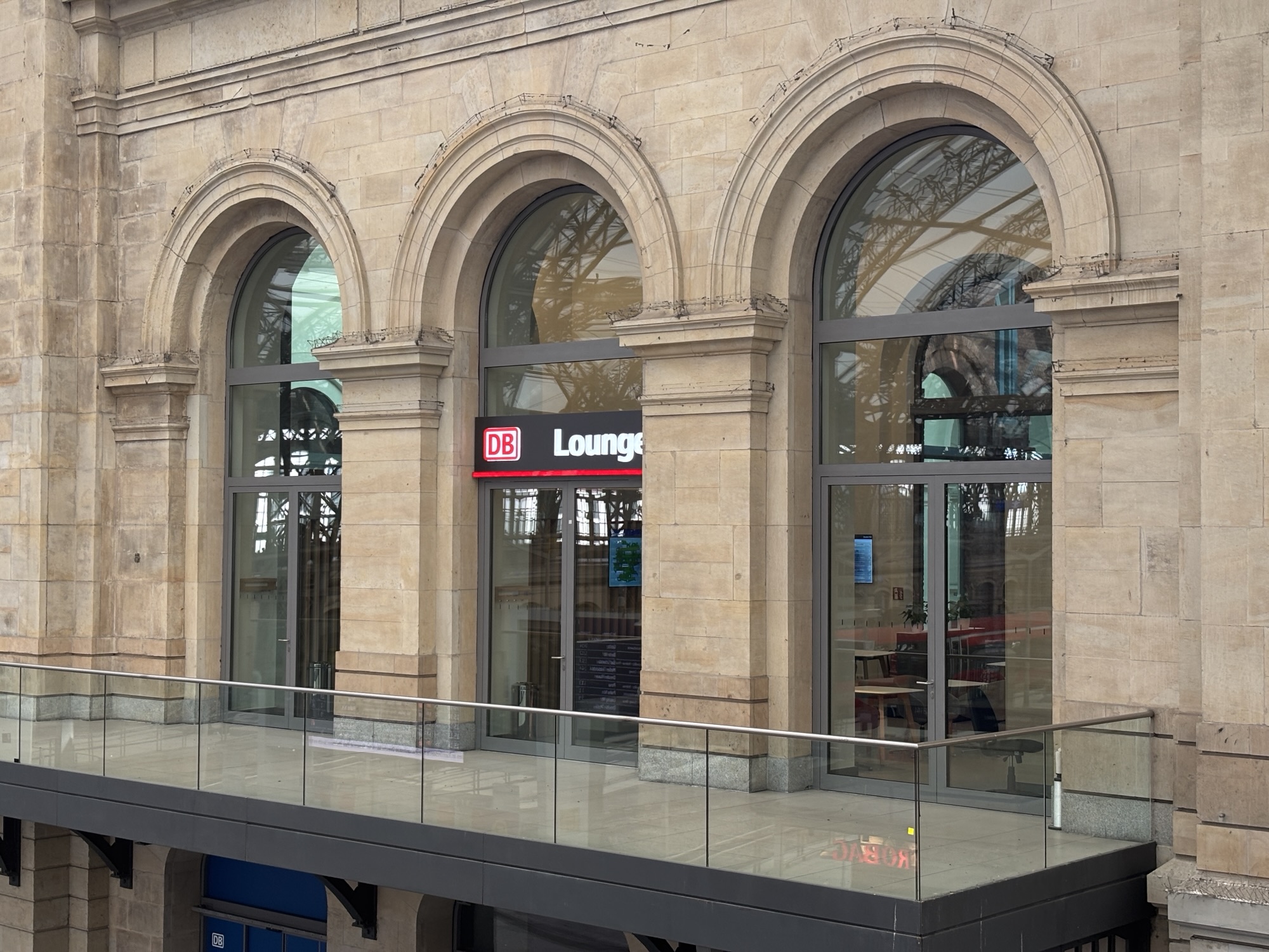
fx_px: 1906
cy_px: 476
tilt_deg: +0.6
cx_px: 634
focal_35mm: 52
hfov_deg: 36.8
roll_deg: -0.1
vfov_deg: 28.0
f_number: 1.6
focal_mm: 5.96
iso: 50
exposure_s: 1/116
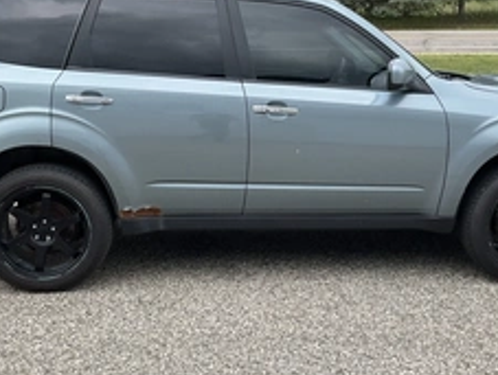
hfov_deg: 37.4
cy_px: 158
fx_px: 735
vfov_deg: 28.6
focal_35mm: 51
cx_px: 265
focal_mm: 3
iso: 25
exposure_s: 1/428
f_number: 1.8
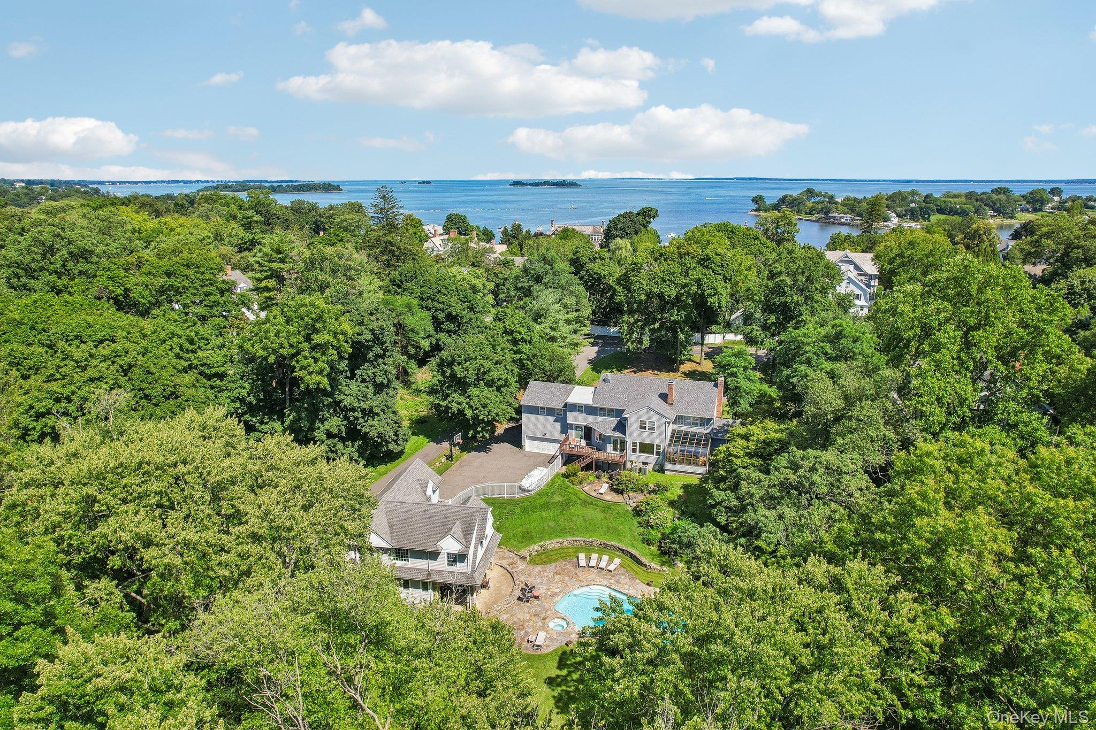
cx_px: 548
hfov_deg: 78.6
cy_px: 365
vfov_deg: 57.2
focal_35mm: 22
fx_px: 670
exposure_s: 1/1600
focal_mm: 8.4
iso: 100
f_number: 2.8
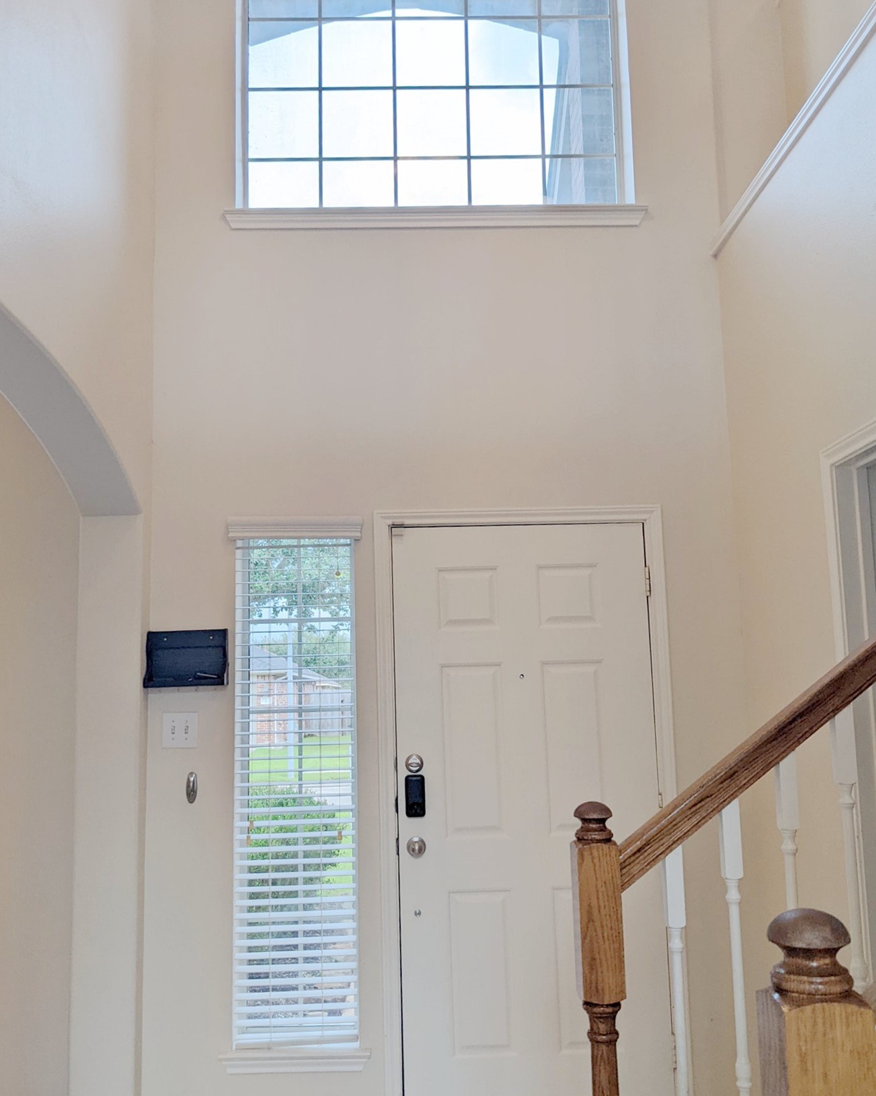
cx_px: 419
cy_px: 517
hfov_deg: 44.5
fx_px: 1070
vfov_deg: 54.2
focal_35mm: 33
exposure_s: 1/230
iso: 47
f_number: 1.73
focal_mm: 4.38
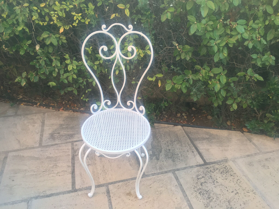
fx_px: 234
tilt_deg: -35.3
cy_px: 104
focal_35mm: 29
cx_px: 140
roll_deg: -1.5
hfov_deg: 61.7
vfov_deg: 48.2
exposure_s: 1/33
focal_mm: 4.15
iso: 50
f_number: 2.2
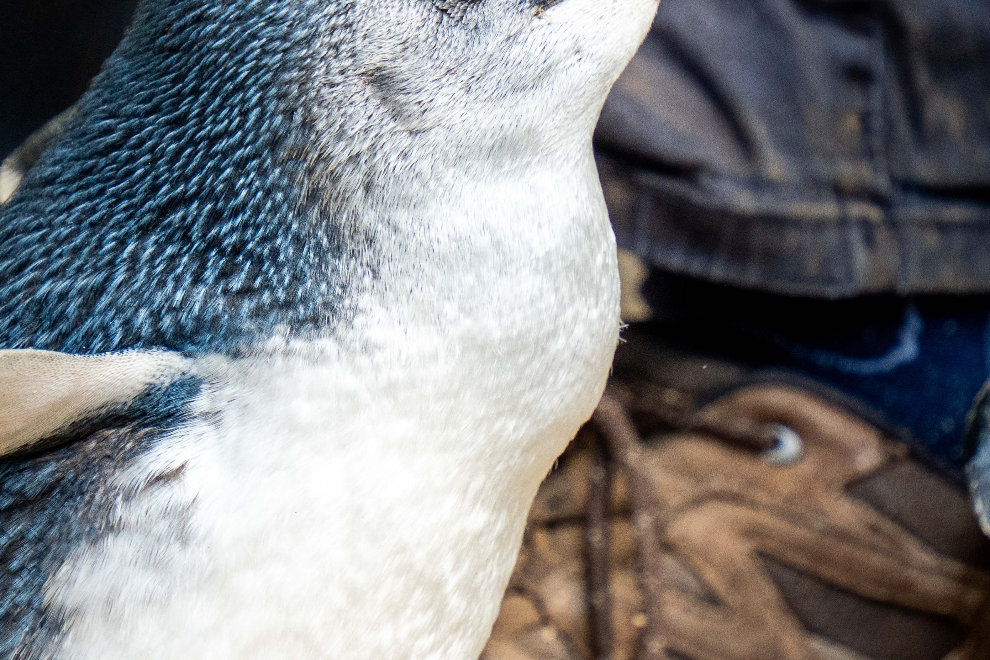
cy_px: 351
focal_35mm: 476
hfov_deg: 4.3
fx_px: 13087
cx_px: 448
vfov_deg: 2.9
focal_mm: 167
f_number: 6.3
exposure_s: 1/320
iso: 640
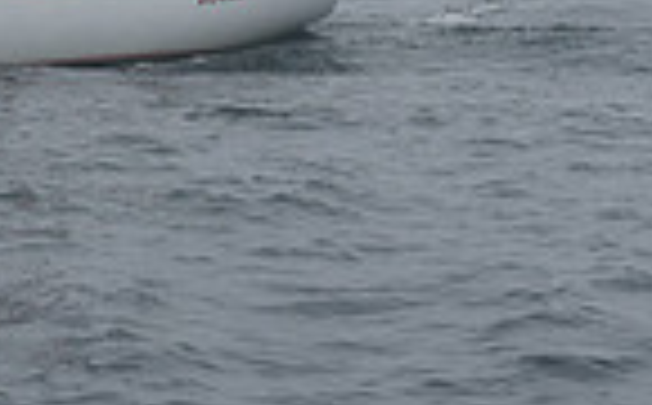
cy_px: -842
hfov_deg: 7.3
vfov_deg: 4.4
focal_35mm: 286
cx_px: -200
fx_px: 5072
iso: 250
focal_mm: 70
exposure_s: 1/800
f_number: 11
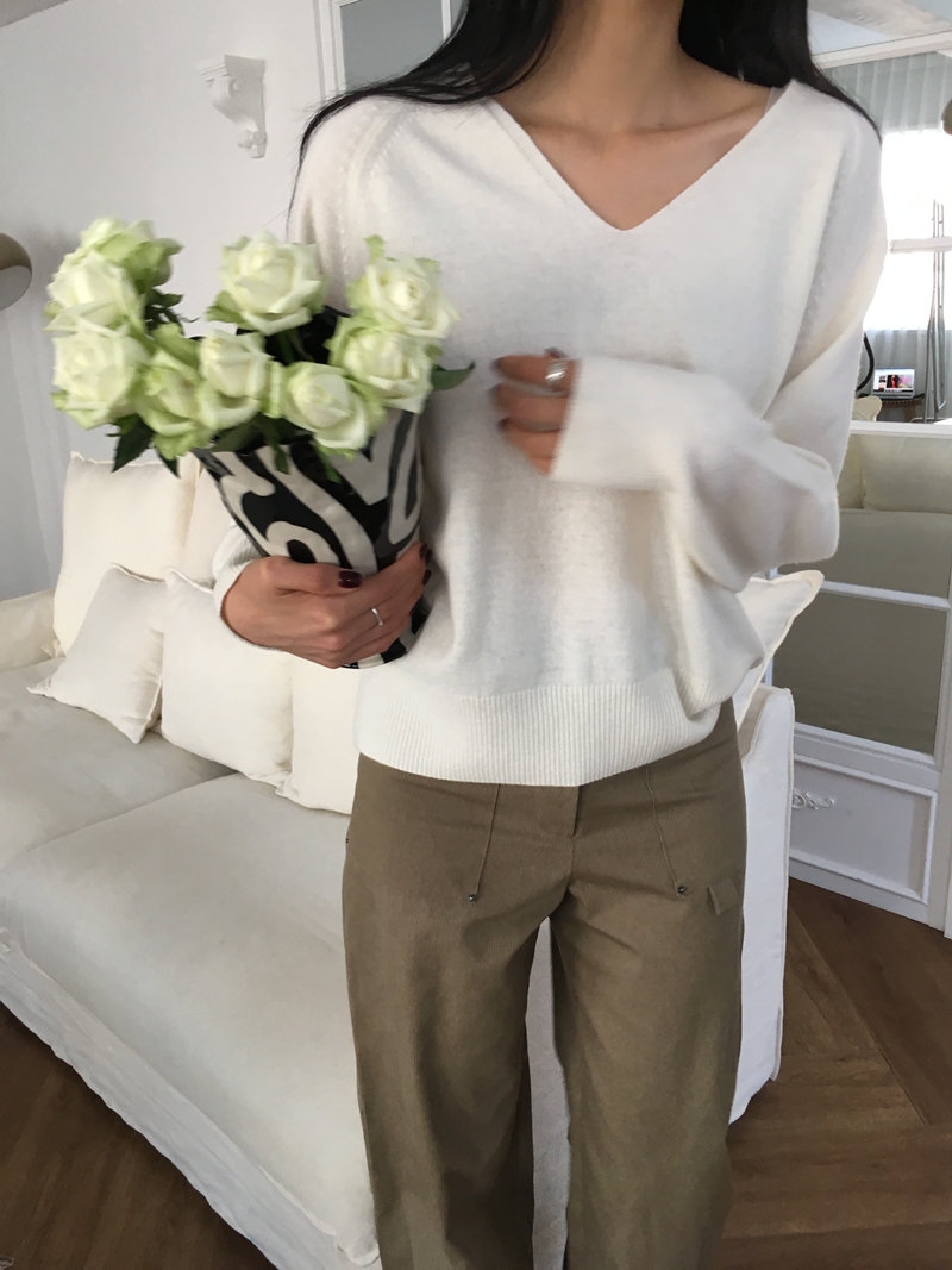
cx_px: 476
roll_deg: -0.9
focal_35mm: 29
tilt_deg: -18.9
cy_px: 635
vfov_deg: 61.7
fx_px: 1064
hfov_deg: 48.2
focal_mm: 4.15
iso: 64
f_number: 2.2
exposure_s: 1/30
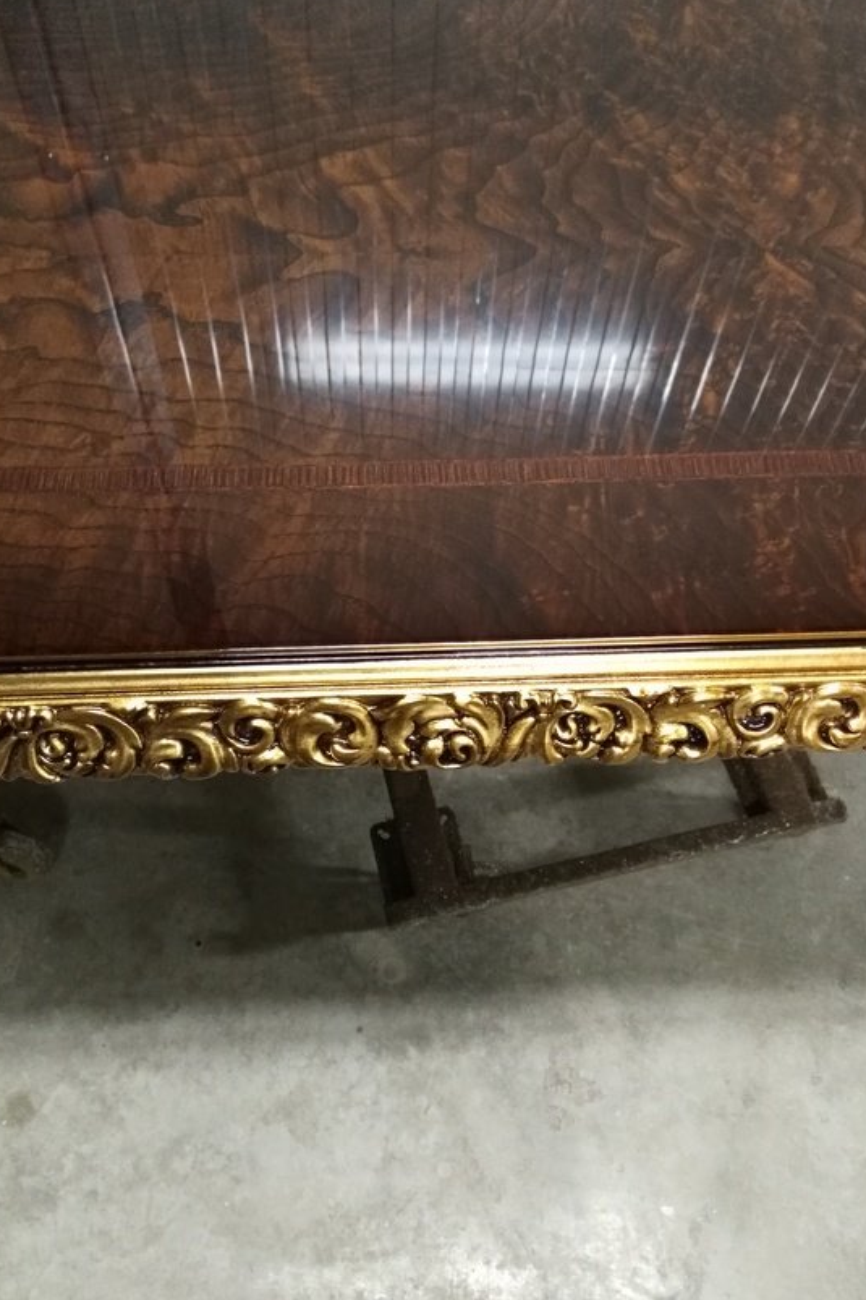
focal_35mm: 30
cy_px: 650
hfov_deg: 43.6
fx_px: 1083
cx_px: 429
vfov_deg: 61.9
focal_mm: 2.96
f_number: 2
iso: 1010
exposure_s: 1/33
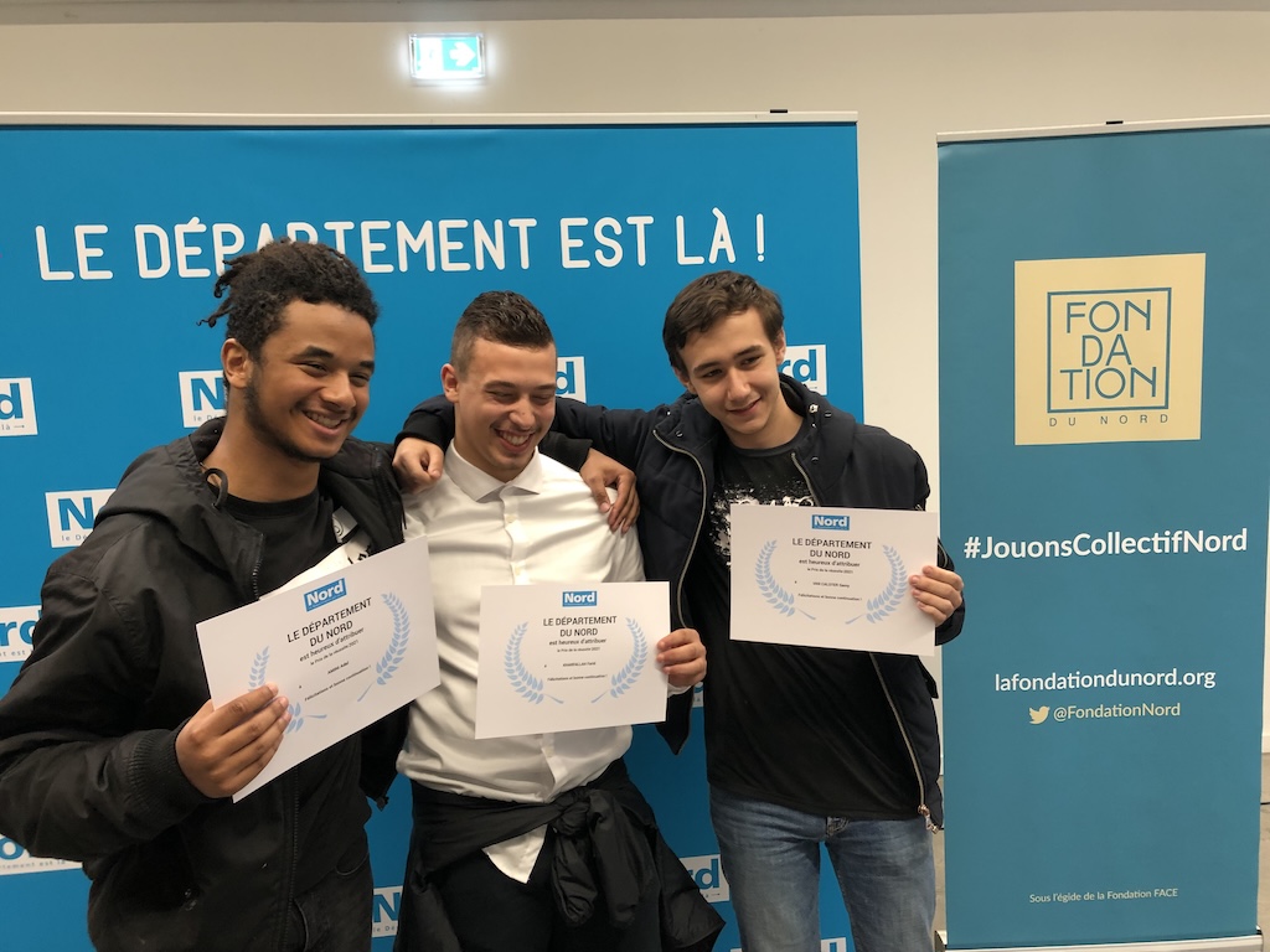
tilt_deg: -5.2
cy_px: 476
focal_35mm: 28
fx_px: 1027
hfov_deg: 63.4
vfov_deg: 49.7
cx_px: 635
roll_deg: +2.3
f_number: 1.8
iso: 40
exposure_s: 1/24
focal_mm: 3.99
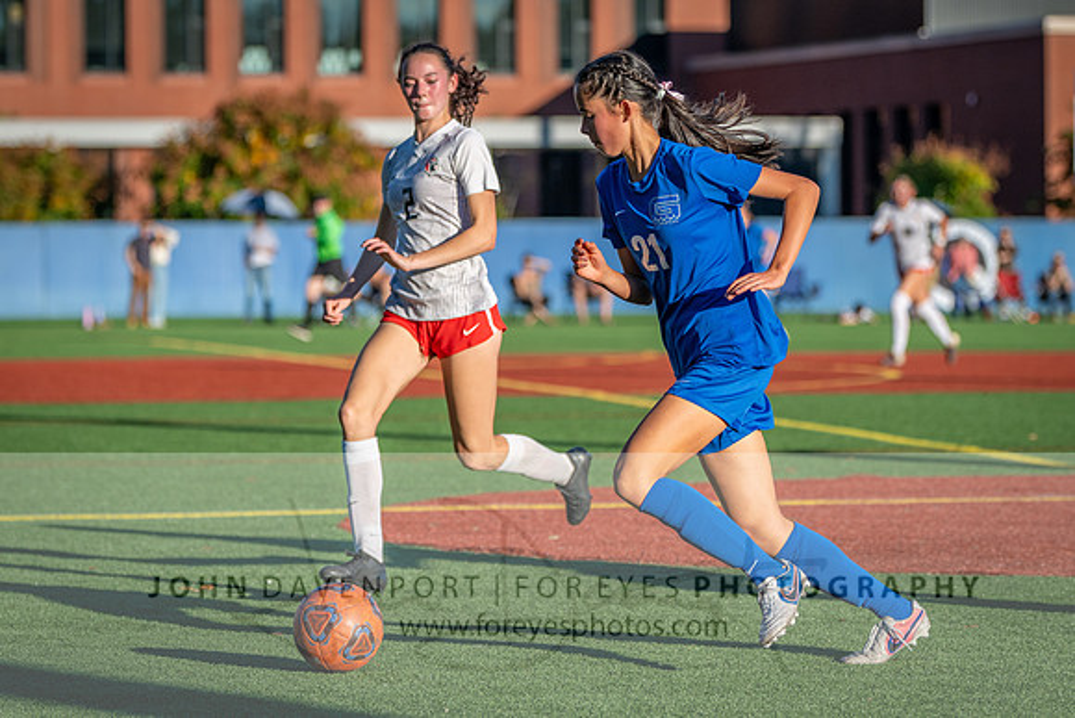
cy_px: 291
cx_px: 570
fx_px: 4598
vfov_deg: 8.9
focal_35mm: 154
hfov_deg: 13.3
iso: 280
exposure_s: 1/3200
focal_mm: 110
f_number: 2.8
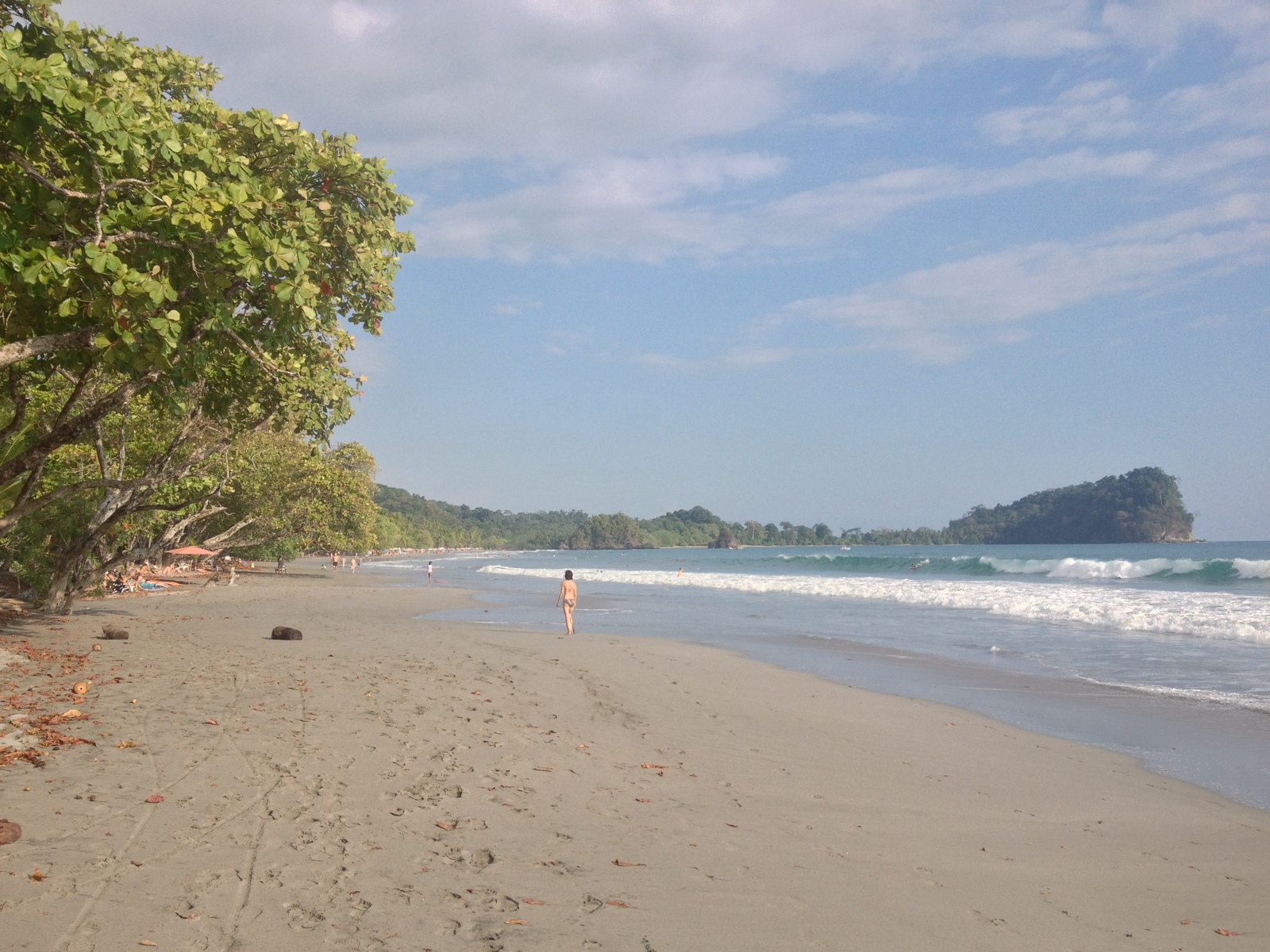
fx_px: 1284
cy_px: 476
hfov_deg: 52.6
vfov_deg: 40.7
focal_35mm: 35
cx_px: 635
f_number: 2.4
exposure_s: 1/824
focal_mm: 4.28
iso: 50
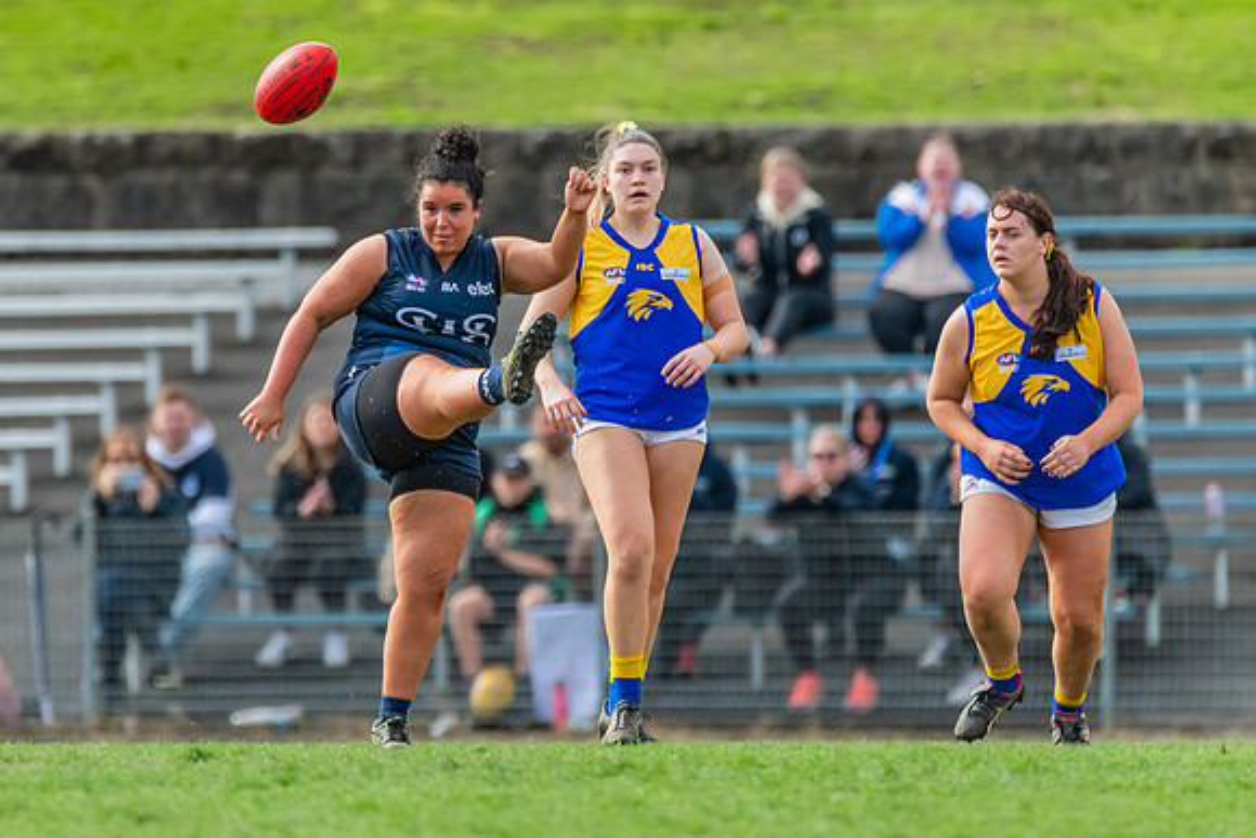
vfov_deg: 1.5
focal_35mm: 940
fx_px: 32798
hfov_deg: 2.2
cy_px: 387
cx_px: 486
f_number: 6.3
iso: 1100
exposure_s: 1/1600
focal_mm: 600
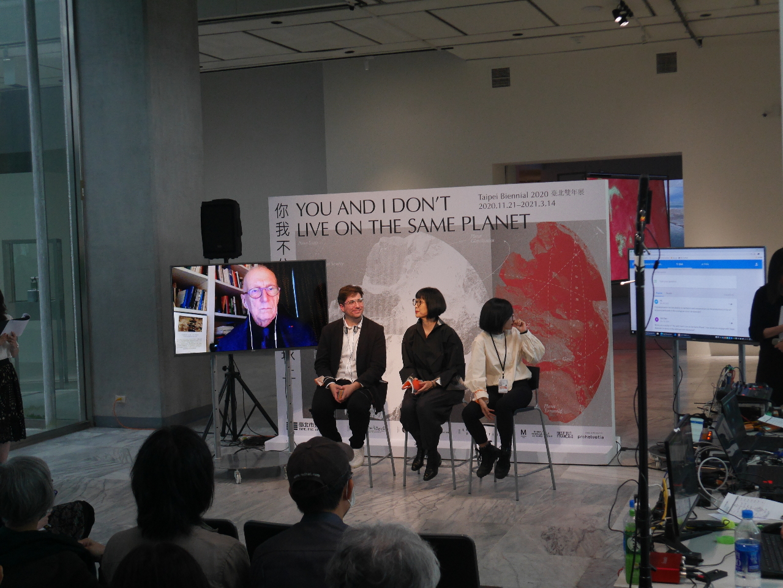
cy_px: 294
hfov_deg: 39.6
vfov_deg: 30.3
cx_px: 392
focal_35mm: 48
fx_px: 1086
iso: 1000
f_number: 5.2
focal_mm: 24
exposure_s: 1/60
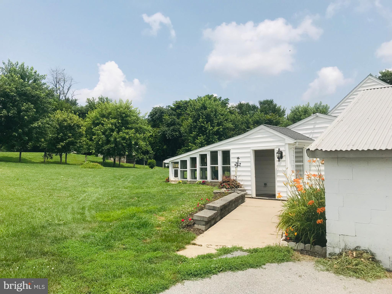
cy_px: 147
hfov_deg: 63.4
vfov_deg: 49.7
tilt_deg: +4.5
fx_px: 317
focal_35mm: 28
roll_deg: +0.4
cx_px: 196
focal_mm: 3.99
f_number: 1.8
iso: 20
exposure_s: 1/3300
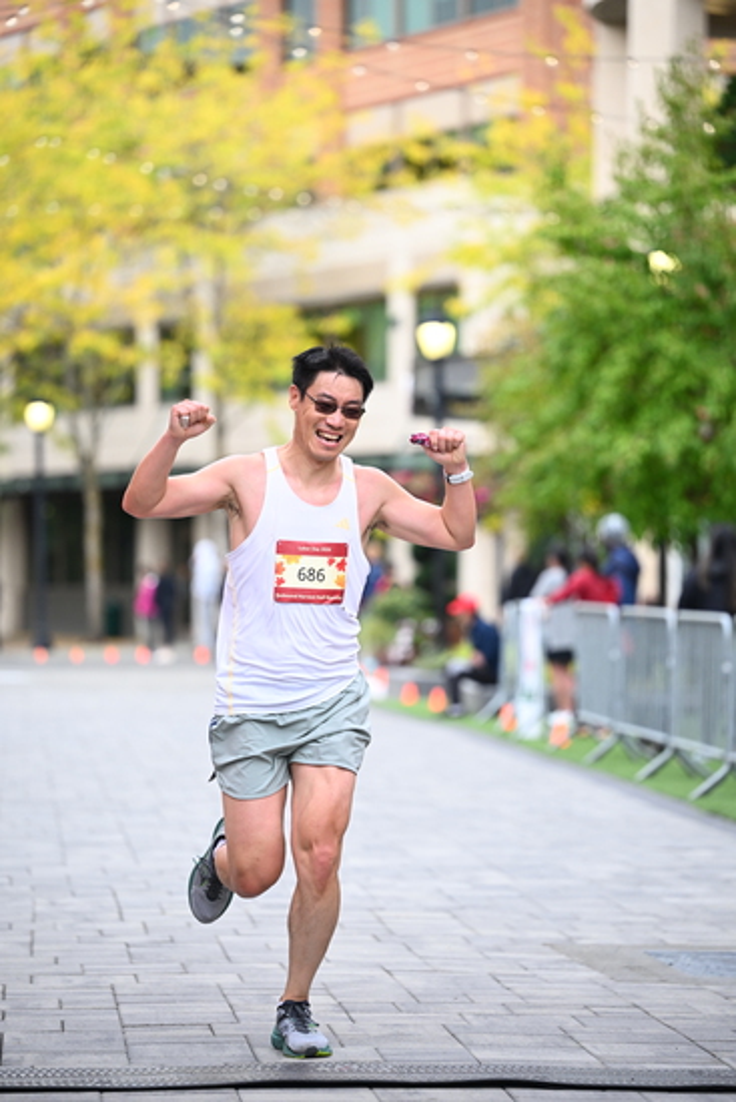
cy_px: 551
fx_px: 4137
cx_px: 368
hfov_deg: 10.2
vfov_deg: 15.2
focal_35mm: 135
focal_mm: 135
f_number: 2.8
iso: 1000
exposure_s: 1/1250
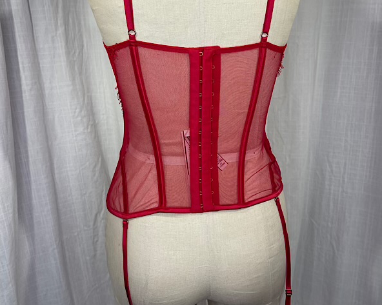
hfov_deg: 54.2
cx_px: 193
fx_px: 373
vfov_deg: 44.1
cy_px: 111
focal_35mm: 33
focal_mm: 5.1
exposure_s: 1/425
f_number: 1.6
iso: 32
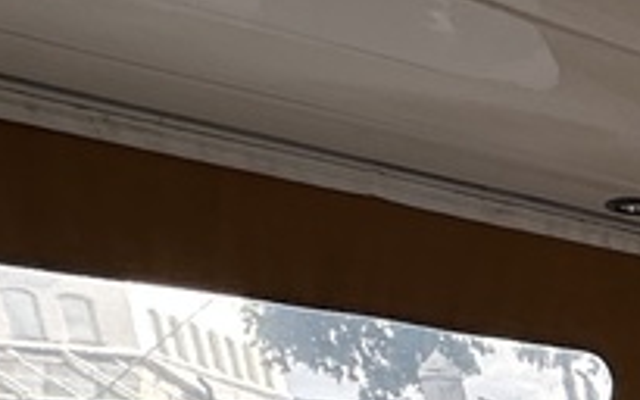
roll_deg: +2.4
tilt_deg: -17.8
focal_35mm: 87
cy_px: 1091
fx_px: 1517
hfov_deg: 17.8
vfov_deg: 11.2
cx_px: 1233
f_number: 2.2
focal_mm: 2.22
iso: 40
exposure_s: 1/240
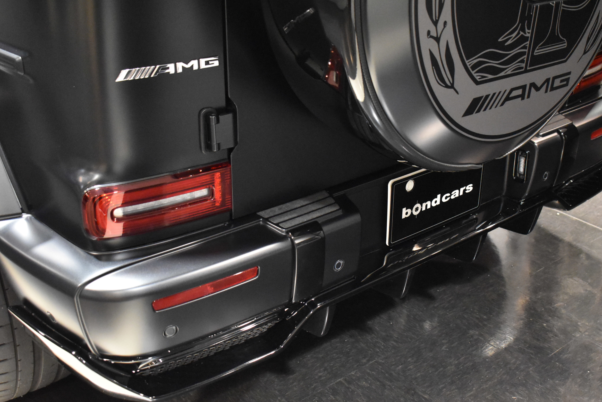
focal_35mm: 46
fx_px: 769
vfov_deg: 29.2
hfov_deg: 42.7
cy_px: 217
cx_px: 321
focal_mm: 28
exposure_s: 1/50
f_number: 4.5
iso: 6400
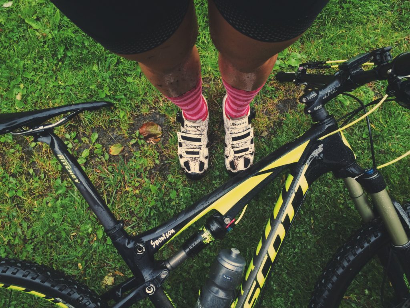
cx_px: 205
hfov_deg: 61.7
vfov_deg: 48.2
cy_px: 154
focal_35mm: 29
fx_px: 343
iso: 64
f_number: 2.2
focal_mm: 4.15
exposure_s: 1/33
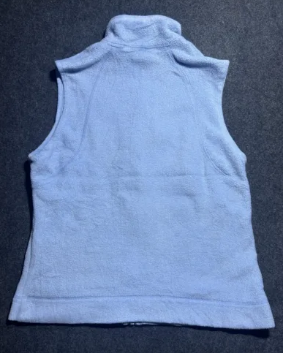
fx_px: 293
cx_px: 141
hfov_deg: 51.6
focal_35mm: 28
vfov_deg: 62.1
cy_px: 187
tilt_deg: -46.9
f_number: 1.5
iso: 40
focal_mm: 5.7
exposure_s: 1/100
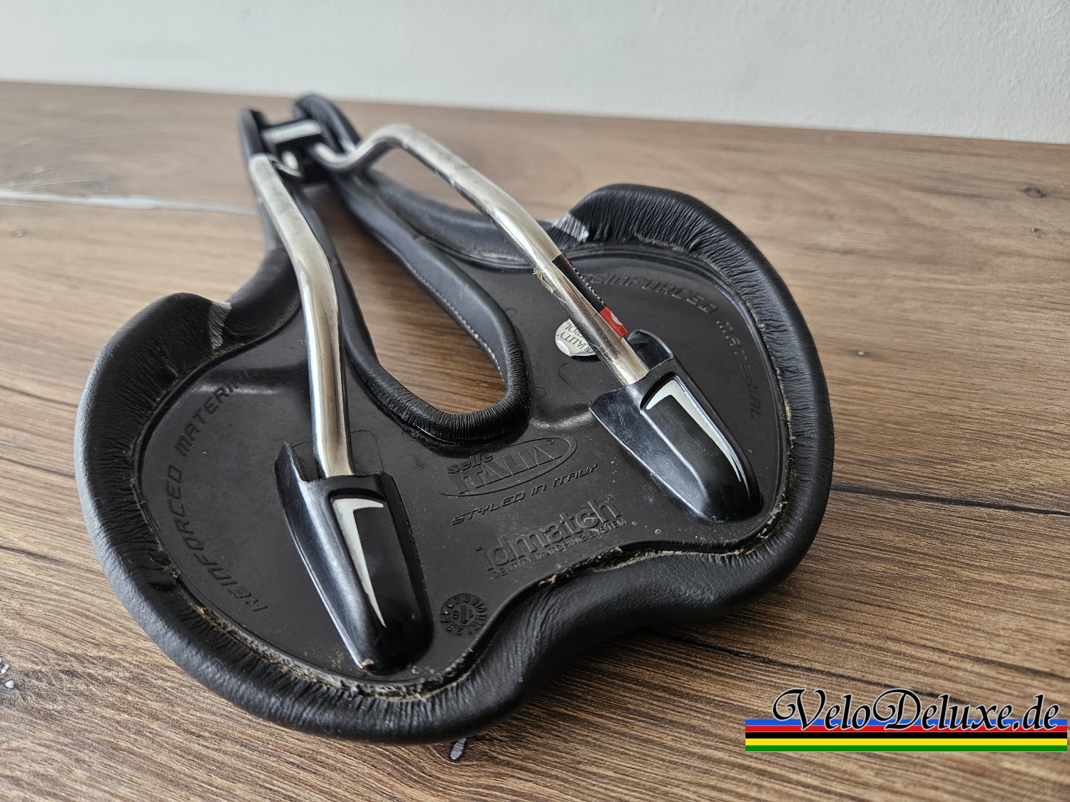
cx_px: 535
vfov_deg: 58.9
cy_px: 401
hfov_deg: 73.9
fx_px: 711
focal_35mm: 23
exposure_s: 1/190
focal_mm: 5.4
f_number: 1.8
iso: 160
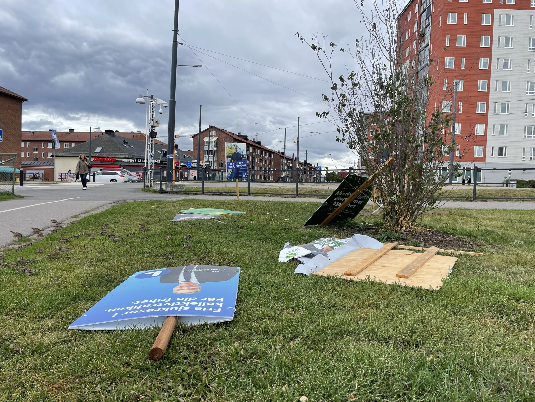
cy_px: 201
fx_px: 402
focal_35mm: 26
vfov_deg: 53.1
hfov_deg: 67.3
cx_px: 268
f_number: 1.6
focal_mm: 4.2
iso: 32
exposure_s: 1/1289
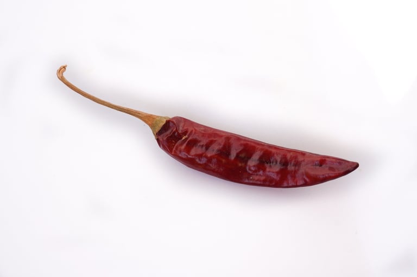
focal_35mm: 52
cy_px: 138
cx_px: 208
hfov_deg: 37.9
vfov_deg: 25.7
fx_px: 608
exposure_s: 1/100
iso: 250
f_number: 10
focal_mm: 35
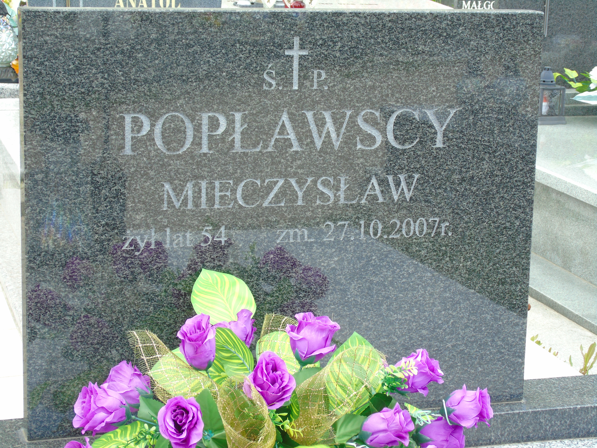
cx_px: 298
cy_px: 224
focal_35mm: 82
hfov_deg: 23.8
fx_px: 1414
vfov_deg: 18.0
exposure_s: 1/30
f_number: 6
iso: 80
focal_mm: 15
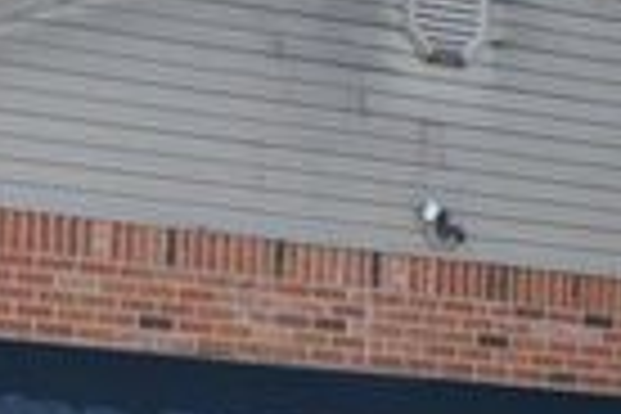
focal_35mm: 188
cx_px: 130
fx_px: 3243
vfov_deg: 7.2
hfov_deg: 10.9
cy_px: 538
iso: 200
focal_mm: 35
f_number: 6.3
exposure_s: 1/250
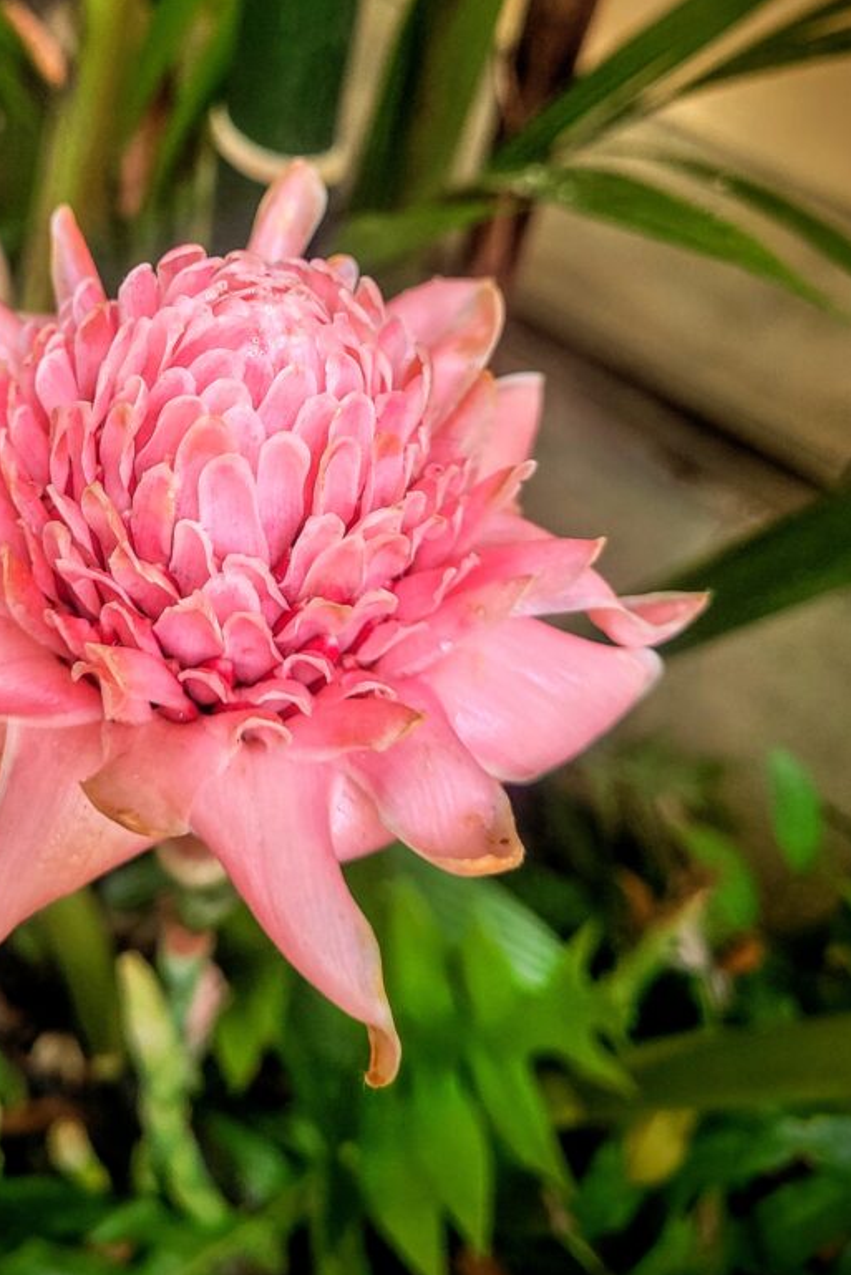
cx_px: 219
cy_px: 434
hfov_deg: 36.1
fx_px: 1276
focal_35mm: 36
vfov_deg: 52.2
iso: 250
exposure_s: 1/120
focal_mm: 5.4
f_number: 1.8
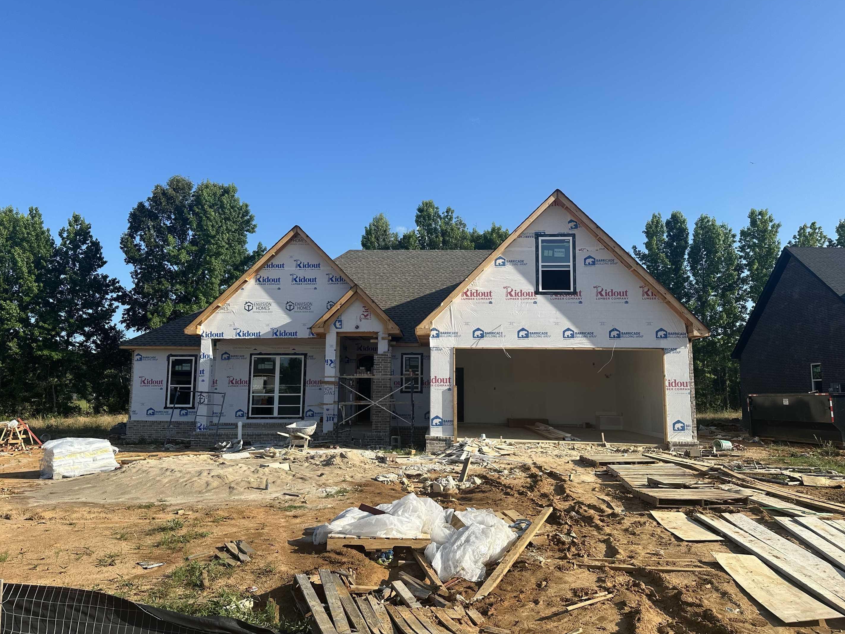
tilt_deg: +7.7
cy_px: 306
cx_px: 424
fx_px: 635
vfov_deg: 53.1
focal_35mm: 26
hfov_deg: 67.3
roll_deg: -0.3
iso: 80
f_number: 1.78
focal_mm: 6.86
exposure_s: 1/3597
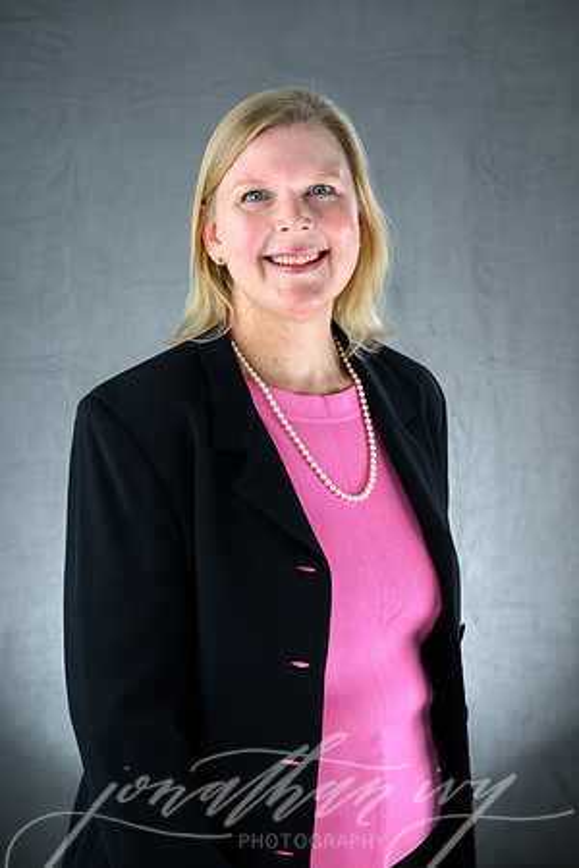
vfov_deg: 28.8
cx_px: 290
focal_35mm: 70
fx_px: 1689
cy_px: 434
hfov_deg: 19.5
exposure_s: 1/200
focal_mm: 70
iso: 100
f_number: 7.1
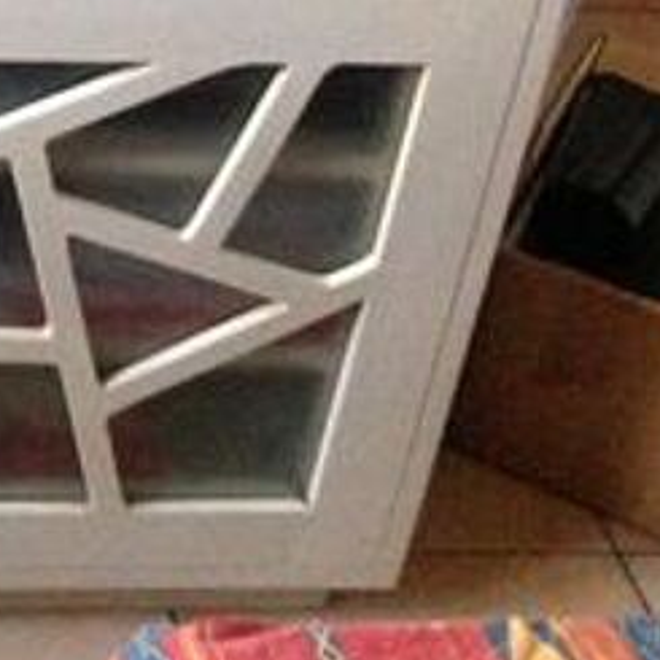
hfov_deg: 12.4
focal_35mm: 126
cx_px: -593
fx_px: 2718
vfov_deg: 13.2
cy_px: -292
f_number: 2.4
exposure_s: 1/15
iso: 400
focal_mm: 4.28
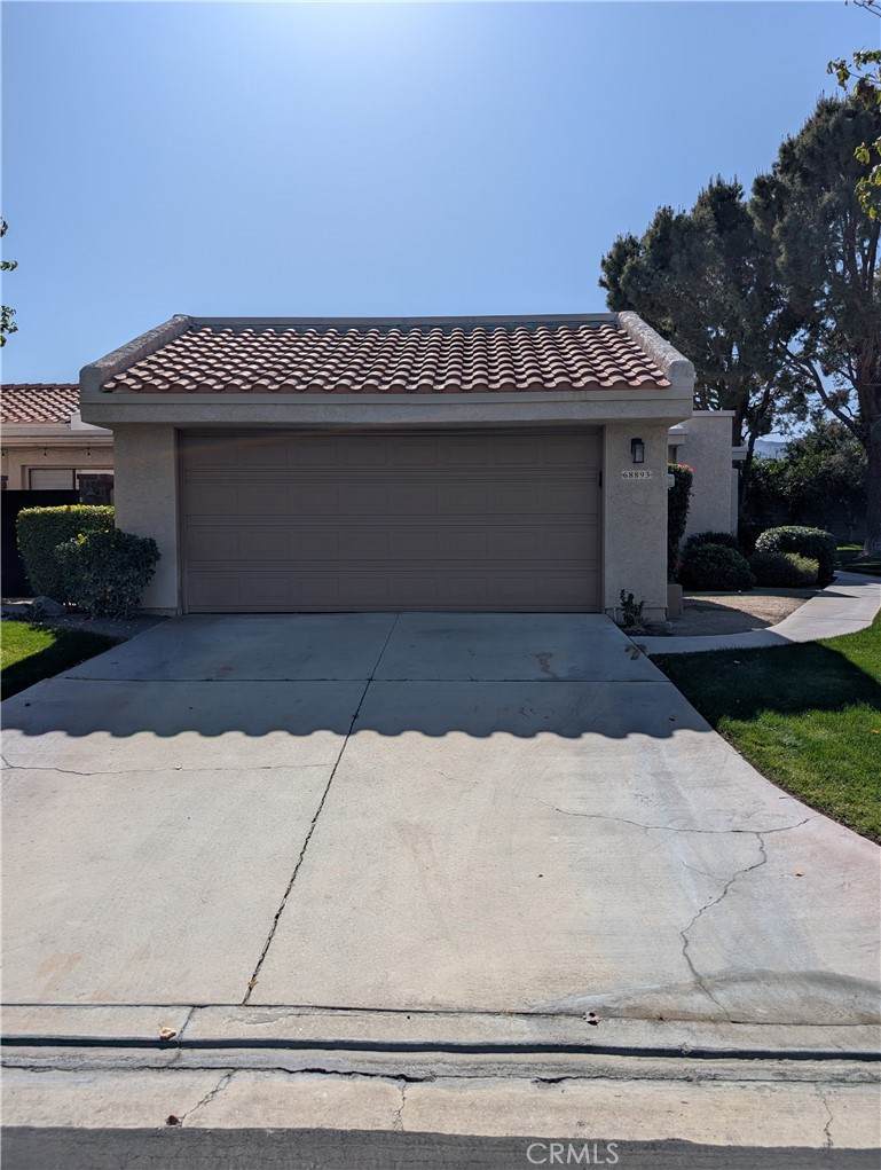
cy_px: 585
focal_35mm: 24
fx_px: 812
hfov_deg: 56.9
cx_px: 440
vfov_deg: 71.5
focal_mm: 6.9
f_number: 1.68
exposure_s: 1/2037
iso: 20
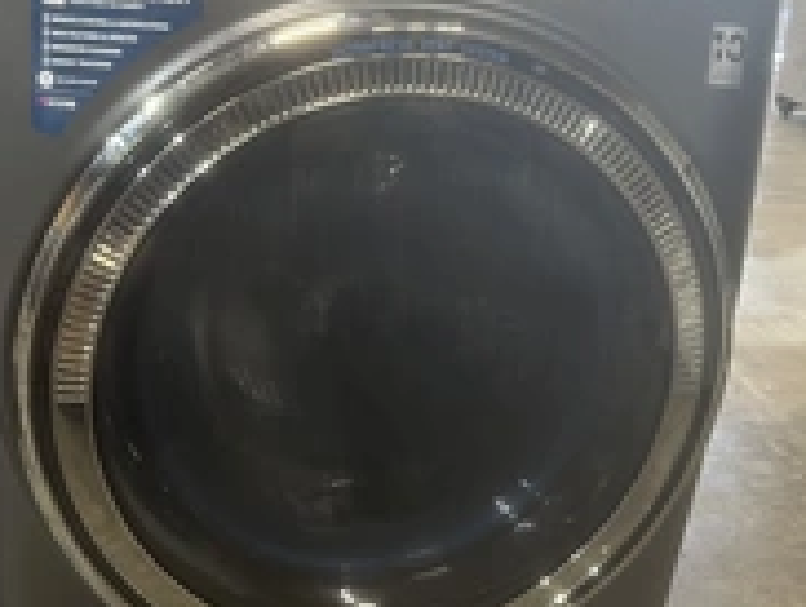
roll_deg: -3.1
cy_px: 354
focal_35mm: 57
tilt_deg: -22.8
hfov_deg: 33.7
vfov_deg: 25.7
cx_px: 350
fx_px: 1329
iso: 250
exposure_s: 1/60
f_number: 1.6
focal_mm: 5.1
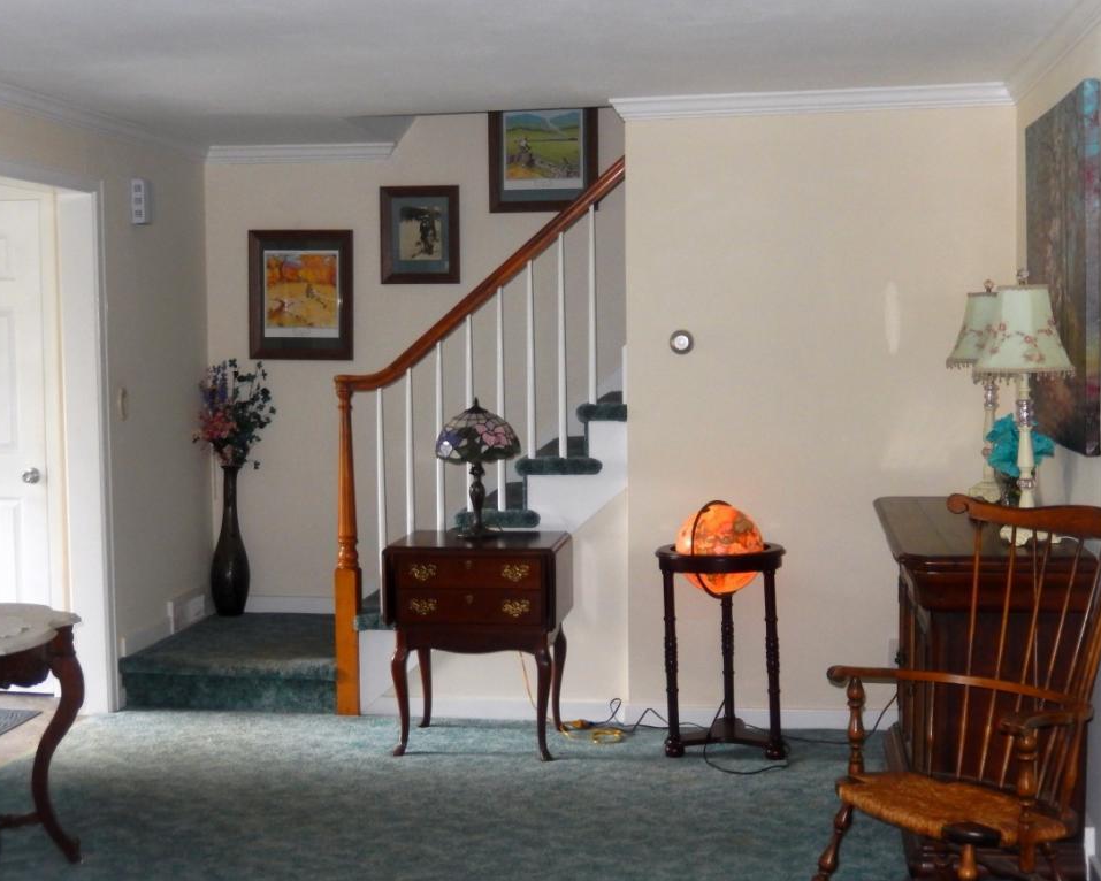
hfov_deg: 39.5
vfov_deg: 32.1
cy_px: 440
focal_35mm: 47
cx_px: 541
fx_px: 1532
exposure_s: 1/30
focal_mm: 8.1
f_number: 4.3
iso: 360
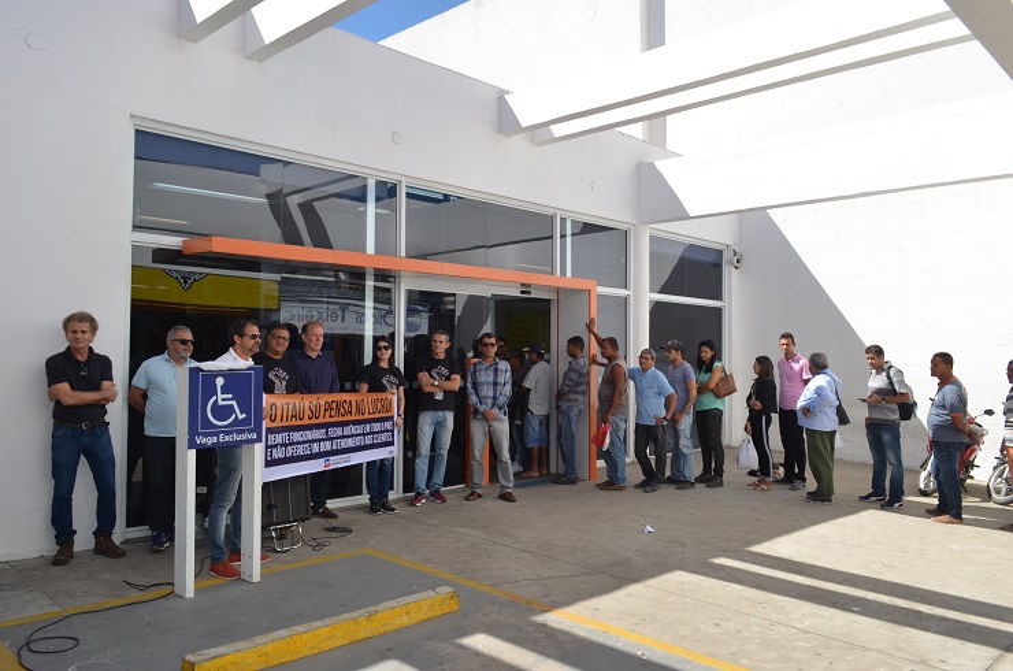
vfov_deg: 47.7
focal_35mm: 27
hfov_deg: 67.5
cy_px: 336
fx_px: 758
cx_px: 506
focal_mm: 18
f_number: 9
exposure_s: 1/200
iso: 100
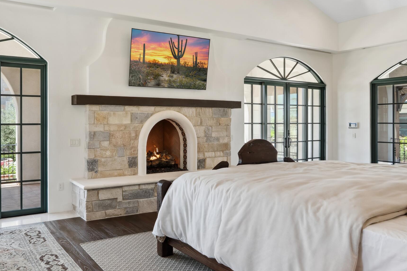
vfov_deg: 46.3
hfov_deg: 62.5
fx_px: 317
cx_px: 112
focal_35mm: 28
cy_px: 120
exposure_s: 1/100
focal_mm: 16
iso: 800
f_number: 8
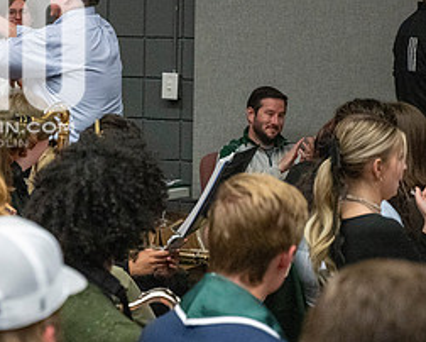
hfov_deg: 12.5
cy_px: 67
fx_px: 1905
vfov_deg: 10.2
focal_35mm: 151
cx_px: -42
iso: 10000
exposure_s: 1/500
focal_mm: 70
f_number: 4
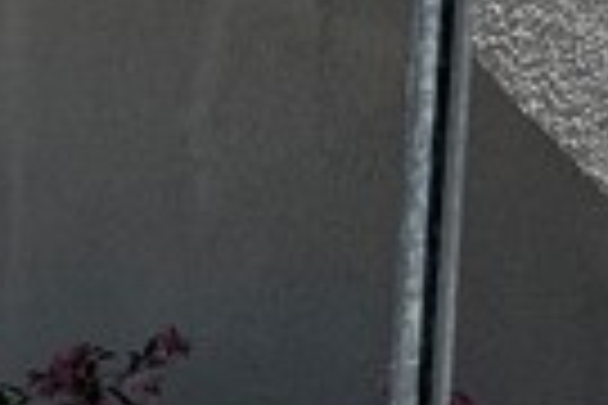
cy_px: 108
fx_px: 3192
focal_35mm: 189
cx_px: -288
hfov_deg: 10.5
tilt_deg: -2.1
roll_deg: -1.9
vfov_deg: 7.3
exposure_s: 1/9091
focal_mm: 6.76
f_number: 1.78
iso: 80
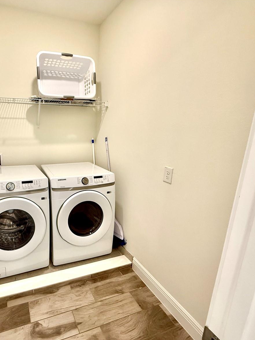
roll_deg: -0.5
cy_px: 170
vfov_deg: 84.7
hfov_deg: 65.8
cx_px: 74
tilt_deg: -11.9
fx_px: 187
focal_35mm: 19
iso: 200
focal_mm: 2.22
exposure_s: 1/120
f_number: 2.2
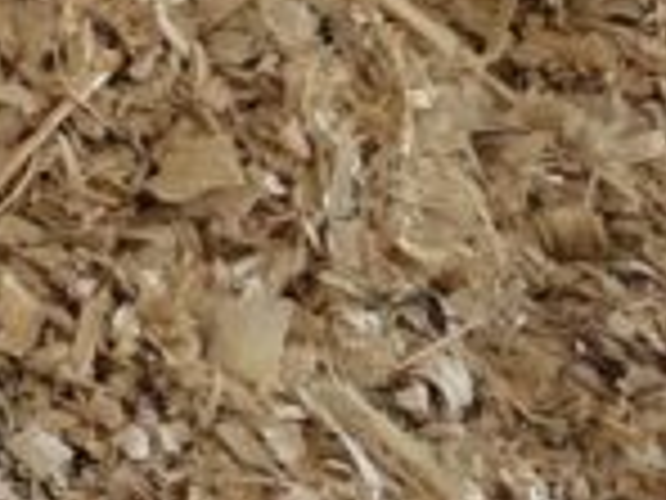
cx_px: -1197
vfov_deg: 9.0
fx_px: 3059
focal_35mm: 159
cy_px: -360
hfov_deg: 10.0
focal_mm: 5.4
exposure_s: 1/120
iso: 320
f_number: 1.8
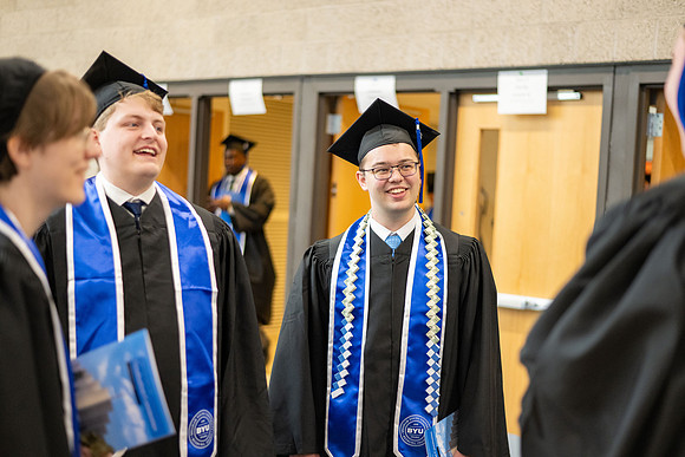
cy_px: 228
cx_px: 342
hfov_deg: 39.6
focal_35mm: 50
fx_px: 952
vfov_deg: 27.0
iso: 2000
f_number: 1.8
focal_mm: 50
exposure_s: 1/400
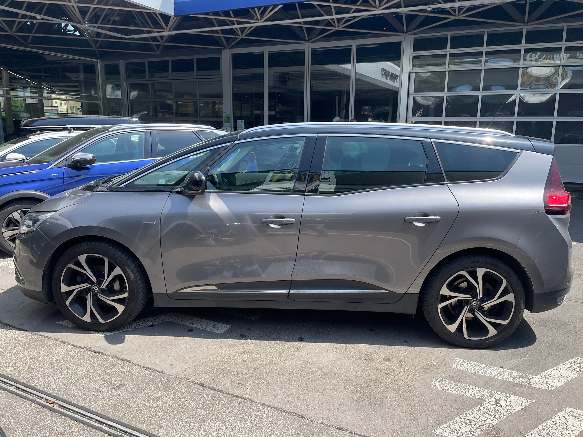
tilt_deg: -10.7
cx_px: 292
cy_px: 218
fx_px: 438
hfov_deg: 67.3
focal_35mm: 26
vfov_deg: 53.1
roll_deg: -0.6
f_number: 1.6
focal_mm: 4.2
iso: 32
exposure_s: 1/1335
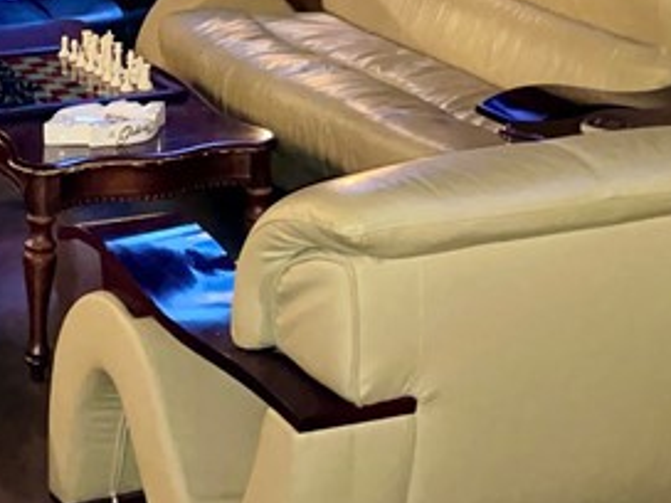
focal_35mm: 98
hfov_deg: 19.5
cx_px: 22
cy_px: -158
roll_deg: -0.6
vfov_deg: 14.4
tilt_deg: -7.5
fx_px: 1900
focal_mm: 4.2
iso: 500
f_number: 1.6
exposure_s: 1/6
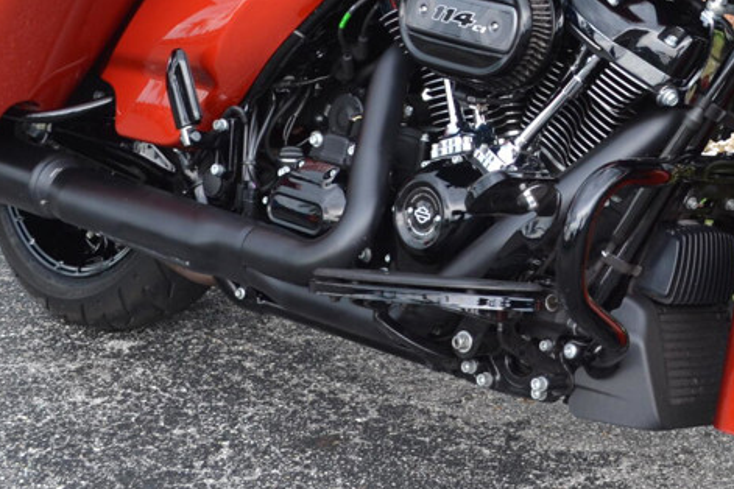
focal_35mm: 84
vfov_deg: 16.0
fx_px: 1713
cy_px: 23
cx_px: 589
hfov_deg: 23.8
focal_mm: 22
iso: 280
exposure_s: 1/125
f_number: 5.6
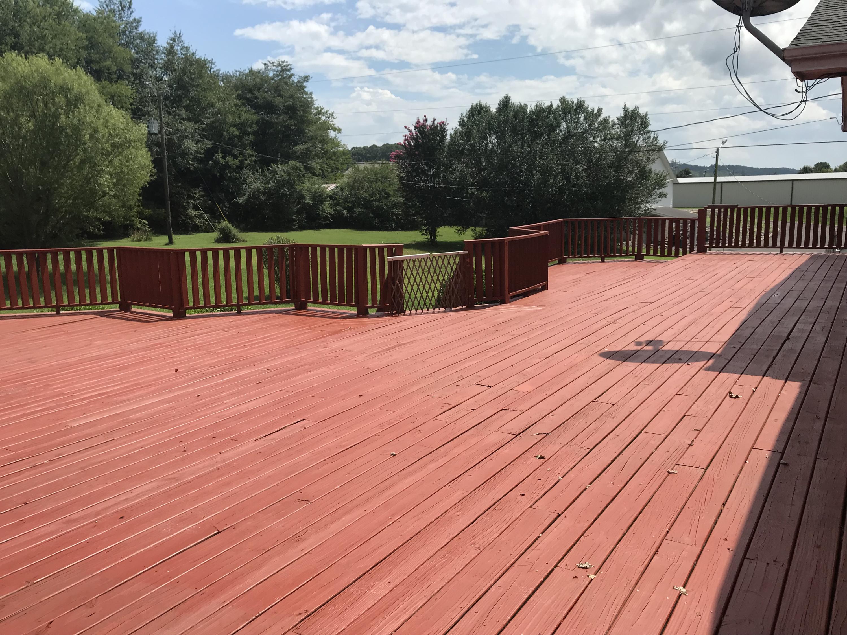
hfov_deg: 63.4
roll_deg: +1.5
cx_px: 424
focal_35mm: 28
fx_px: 685
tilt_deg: -10.0
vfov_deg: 49.7
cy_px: 318
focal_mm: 3.99
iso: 20
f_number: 1.8
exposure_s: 1/3096
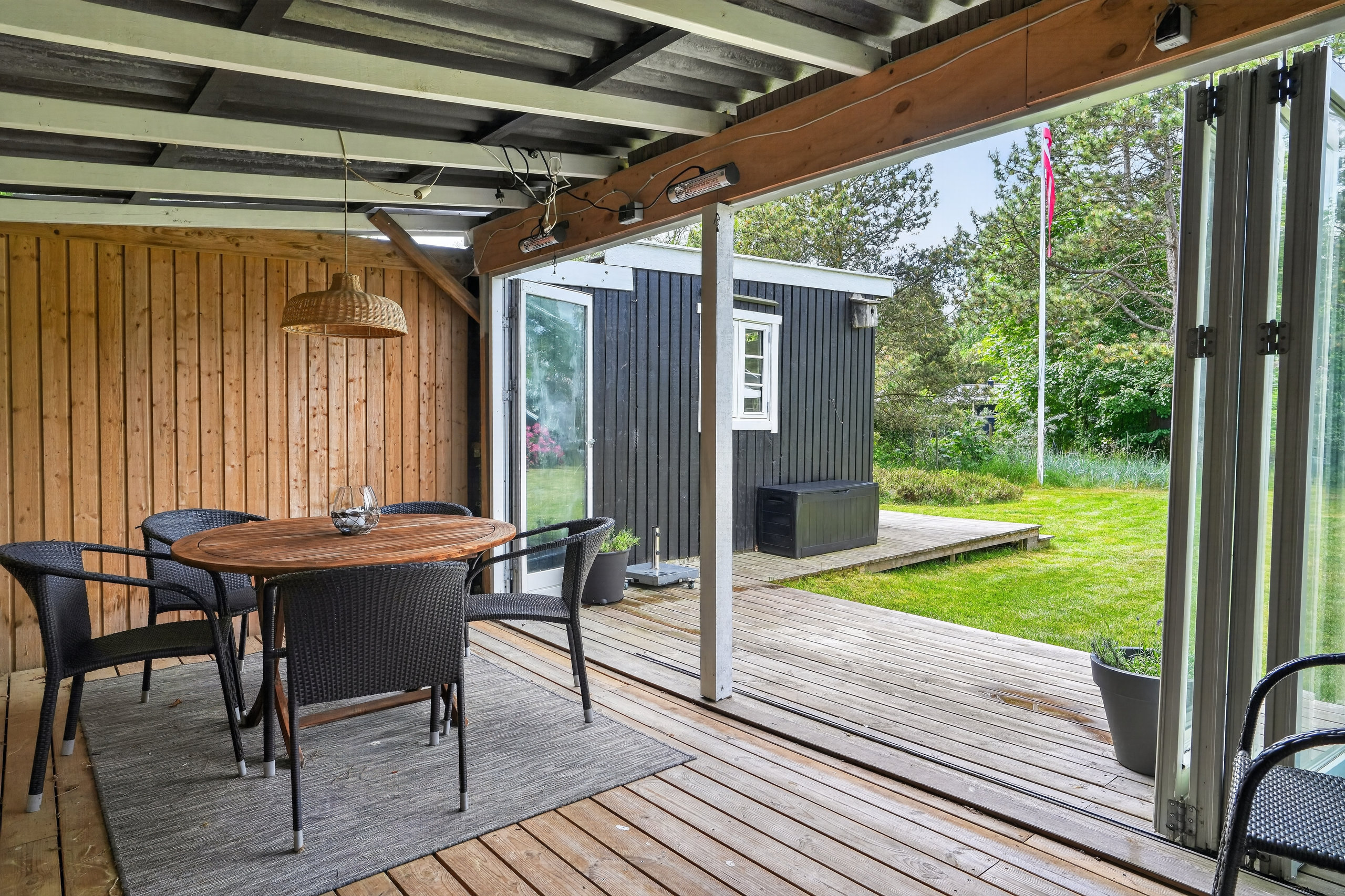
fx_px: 784
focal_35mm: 21
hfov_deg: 81.2
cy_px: 448
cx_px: 672
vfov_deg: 59.5
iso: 400
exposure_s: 1/80
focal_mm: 21
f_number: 8
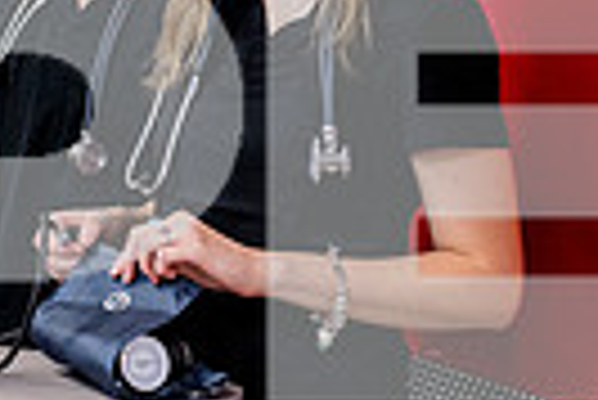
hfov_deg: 16.6
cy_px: 169
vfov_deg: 12.6
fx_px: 1813
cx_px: -360
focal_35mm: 109
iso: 2000
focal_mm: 25
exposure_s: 1/125
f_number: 5.6
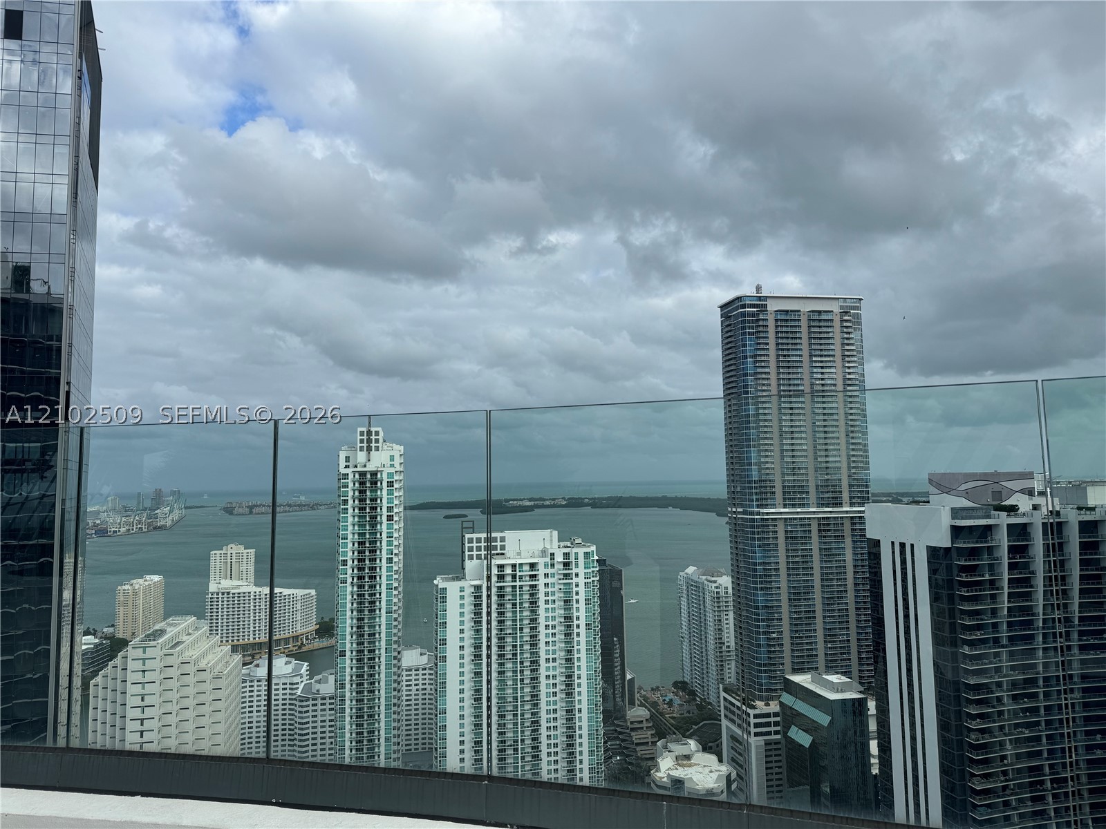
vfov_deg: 56.8
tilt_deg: +5.3
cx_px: 553
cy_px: 414
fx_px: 767
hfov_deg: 71.6
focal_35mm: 24
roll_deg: +0.4
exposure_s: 1/4608
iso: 80
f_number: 1.78
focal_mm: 6.76
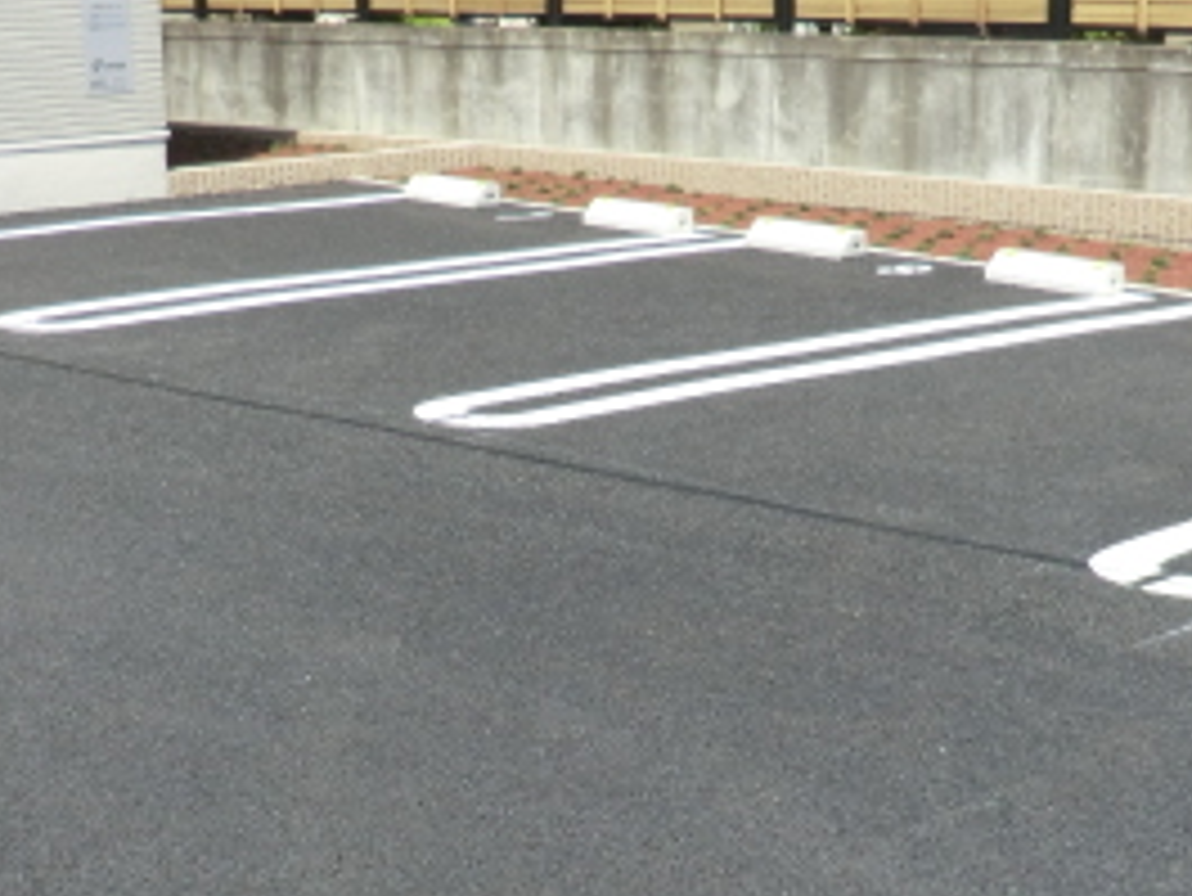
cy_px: 662
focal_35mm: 70
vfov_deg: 20.9
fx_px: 2412
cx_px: 612
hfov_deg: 27.8
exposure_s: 1/640
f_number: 3.5
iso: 80
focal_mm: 5.2
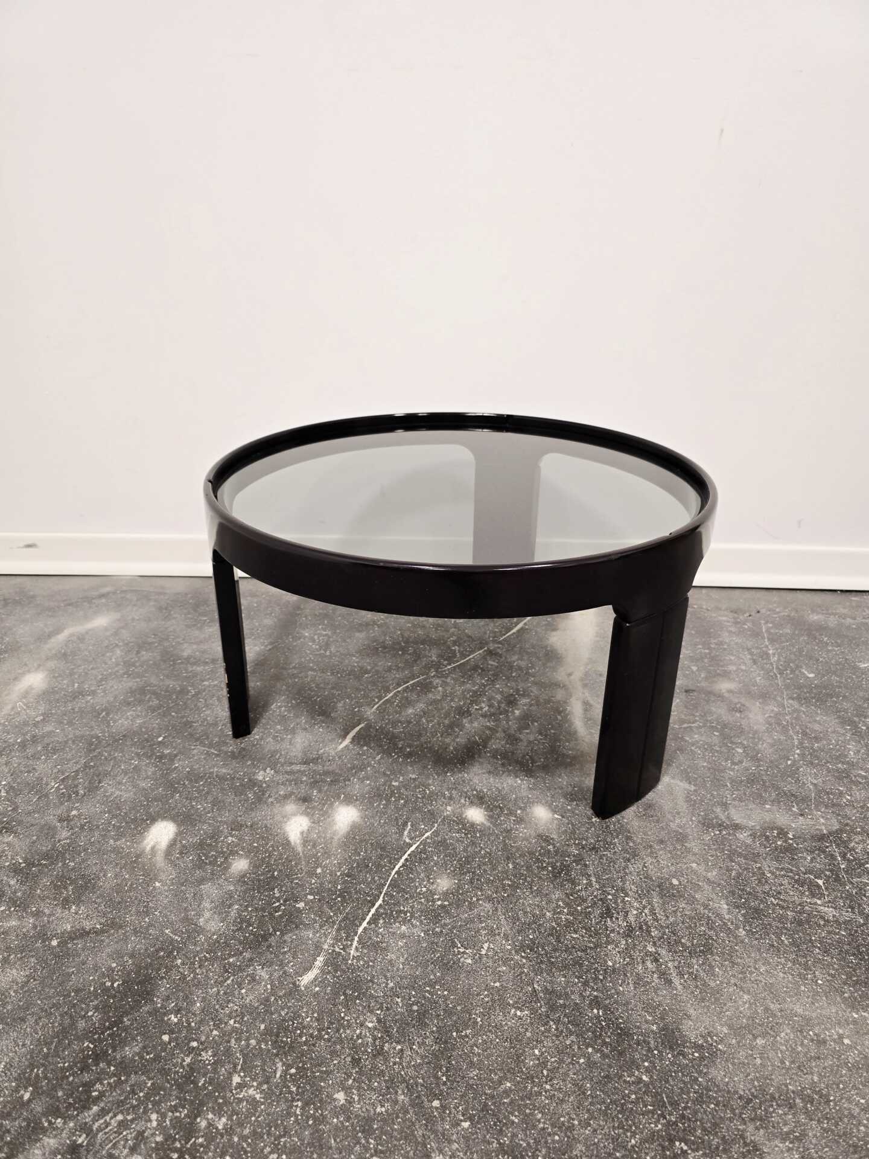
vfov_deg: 73.9
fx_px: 770
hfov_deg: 58.9
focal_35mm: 23
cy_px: 580
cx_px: 434
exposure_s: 1/101
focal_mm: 6.3
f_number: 1.7
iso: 400
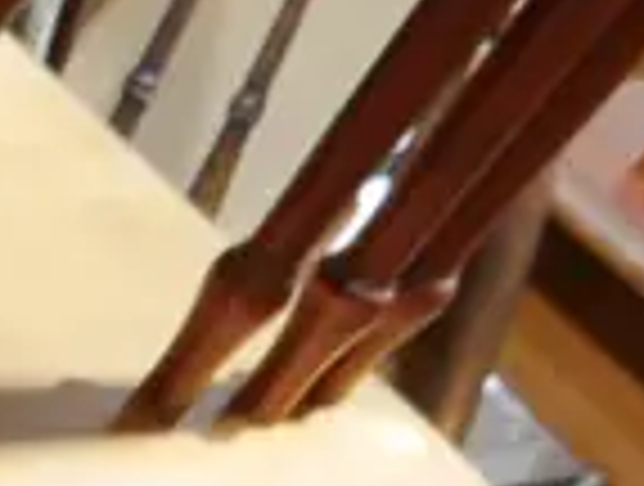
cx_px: -1518
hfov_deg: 8.0
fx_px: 3730
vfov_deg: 7.4
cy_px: -7
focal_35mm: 200
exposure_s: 1/60
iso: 1000
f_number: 3.5
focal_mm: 14
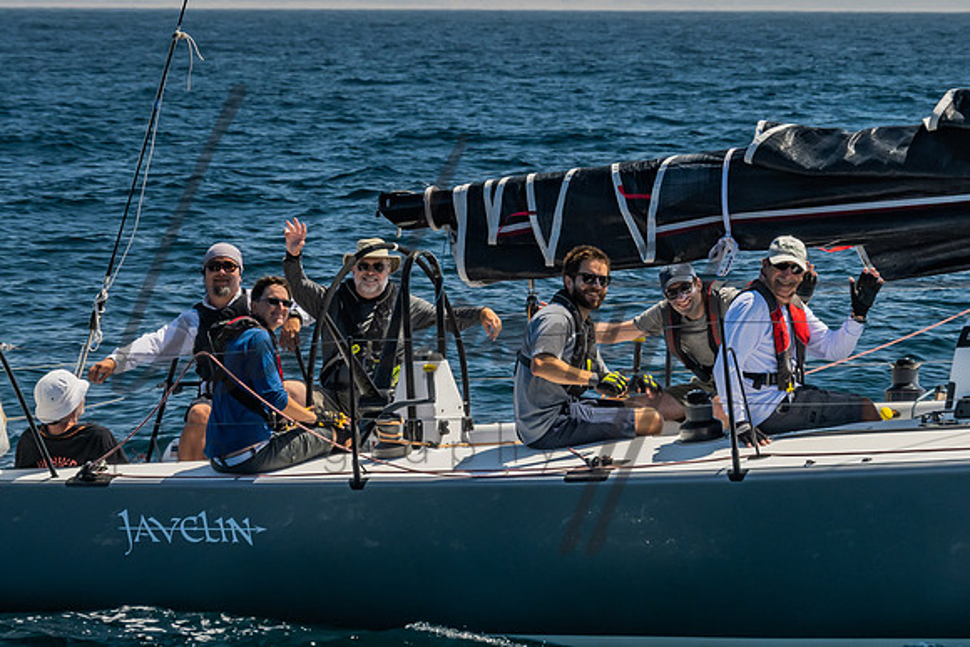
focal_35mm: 226
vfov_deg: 6.1
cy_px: 148
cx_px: 573
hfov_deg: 9.1
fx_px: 6091
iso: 160
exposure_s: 1/640
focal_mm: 98
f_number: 6.3
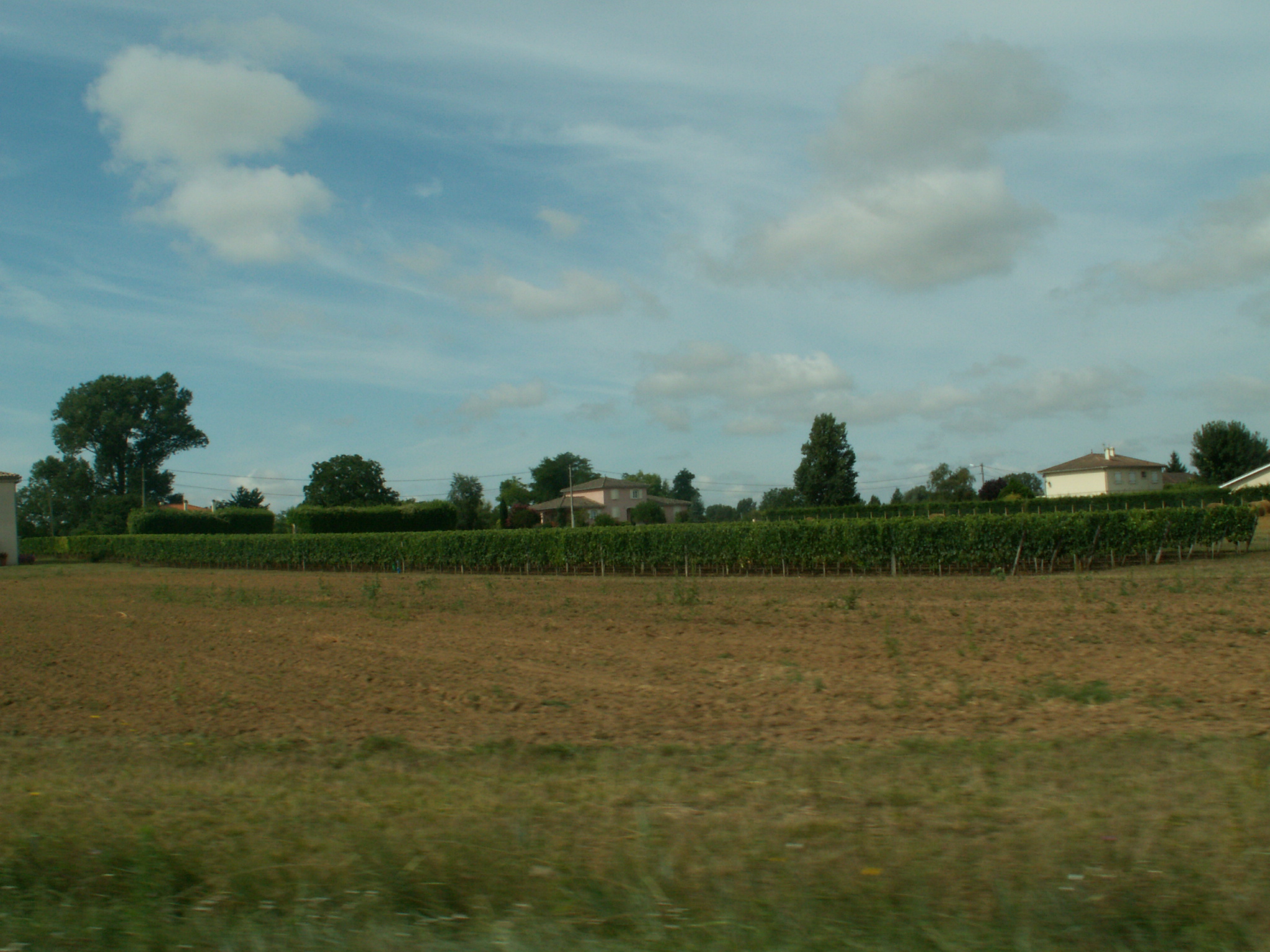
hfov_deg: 46.8
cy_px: 476
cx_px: 635
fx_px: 1468
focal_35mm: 40
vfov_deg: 36.0
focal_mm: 6.62
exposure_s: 1/250
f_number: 8
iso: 50
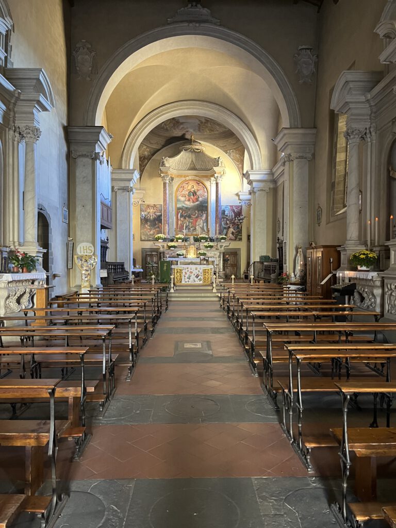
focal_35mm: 26
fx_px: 397
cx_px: 198
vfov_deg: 67.3
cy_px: 264
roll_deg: -0.2
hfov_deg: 53.1
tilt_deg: +0.6
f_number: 1.6
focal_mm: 5.1
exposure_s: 1/33
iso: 400
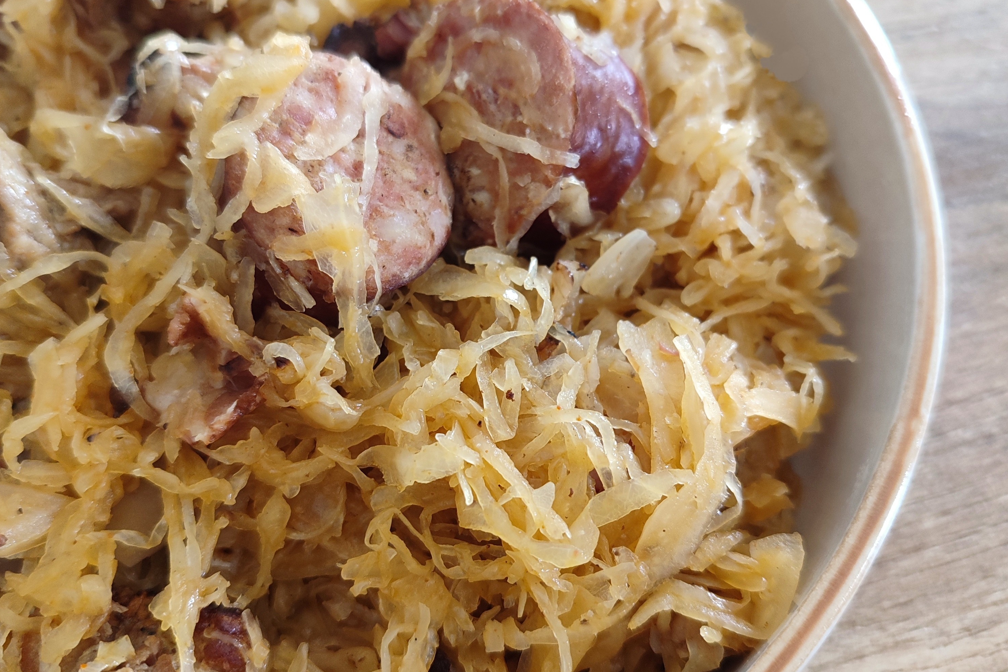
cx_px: 500
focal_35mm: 35
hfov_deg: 54.4
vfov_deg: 37.8
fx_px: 980
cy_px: 346
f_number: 1.89
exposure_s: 1/50
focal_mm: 5.95
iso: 582
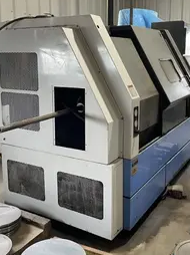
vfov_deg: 45.6
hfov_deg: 35.1
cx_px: 96
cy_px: 106
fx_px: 301
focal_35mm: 41
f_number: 1.6
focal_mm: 4.2
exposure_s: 1/99
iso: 125
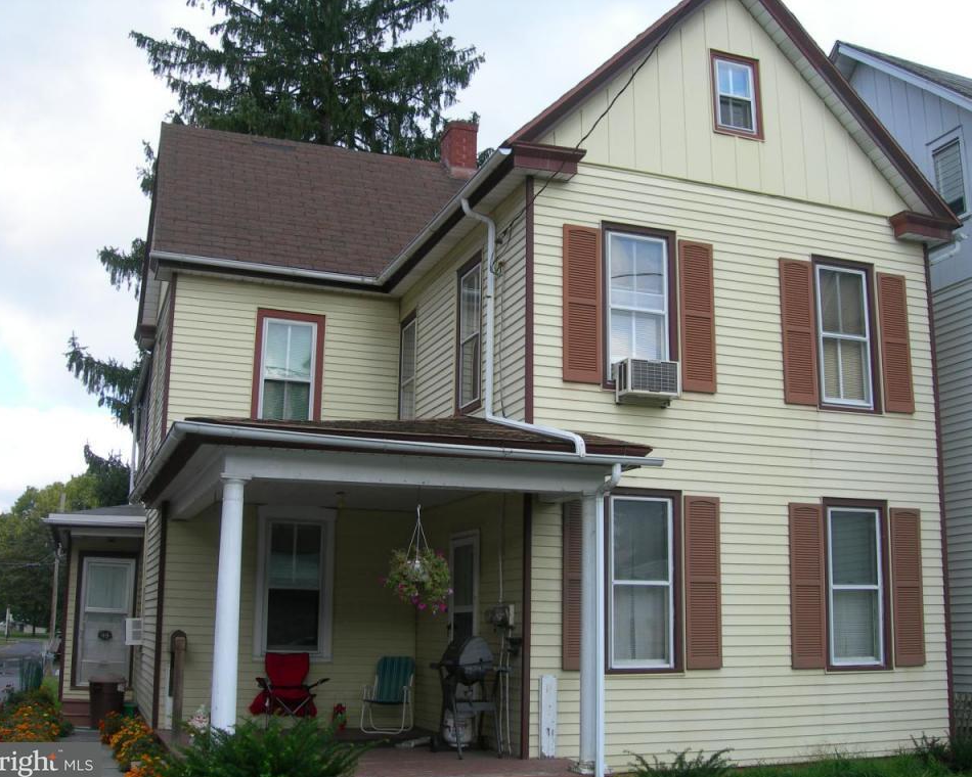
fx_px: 1151
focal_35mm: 40
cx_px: 497
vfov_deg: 37.3
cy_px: 392
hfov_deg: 45.8
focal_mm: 7.8
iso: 50
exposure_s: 1/140
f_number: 4.8
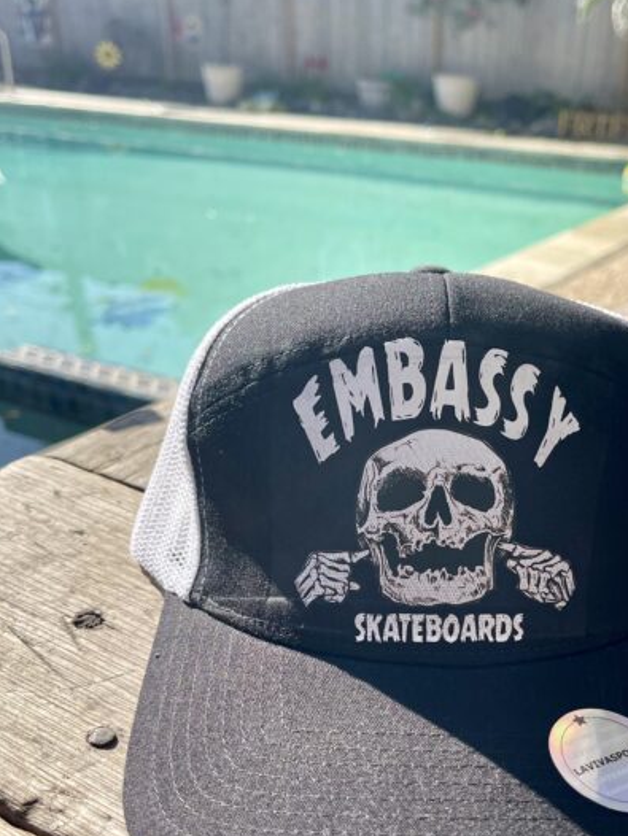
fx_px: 918
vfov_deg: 48.7
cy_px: 499
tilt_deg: -27.2
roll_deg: -0.4
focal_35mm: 38
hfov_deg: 37.3
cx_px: 424
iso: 32
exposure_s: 1/1642
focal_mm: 5.1
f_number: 1.6
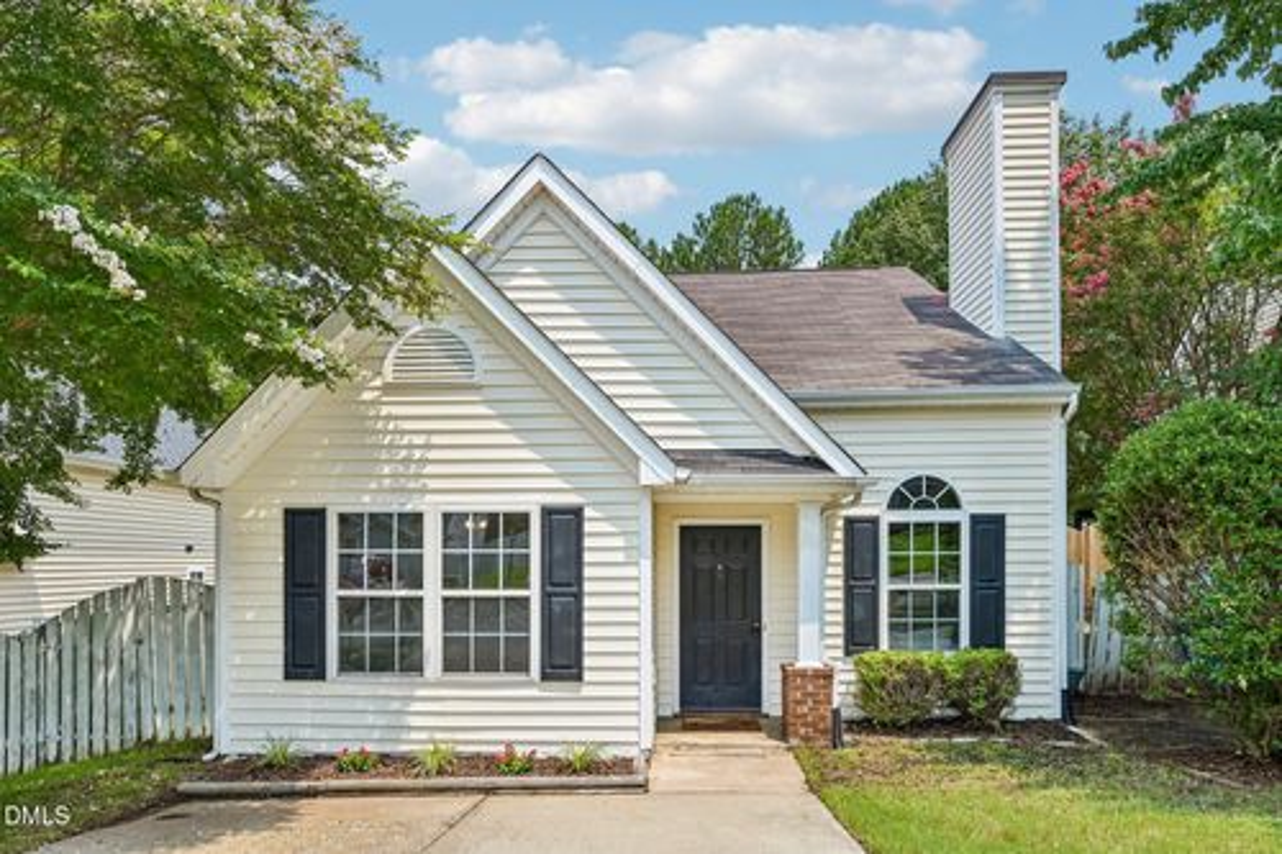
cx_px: 641
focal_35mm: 21
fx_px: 748
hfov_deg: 81.2
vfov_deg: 59.5
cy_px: 427
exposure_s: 1/640
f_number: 9
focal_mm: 21
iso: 200
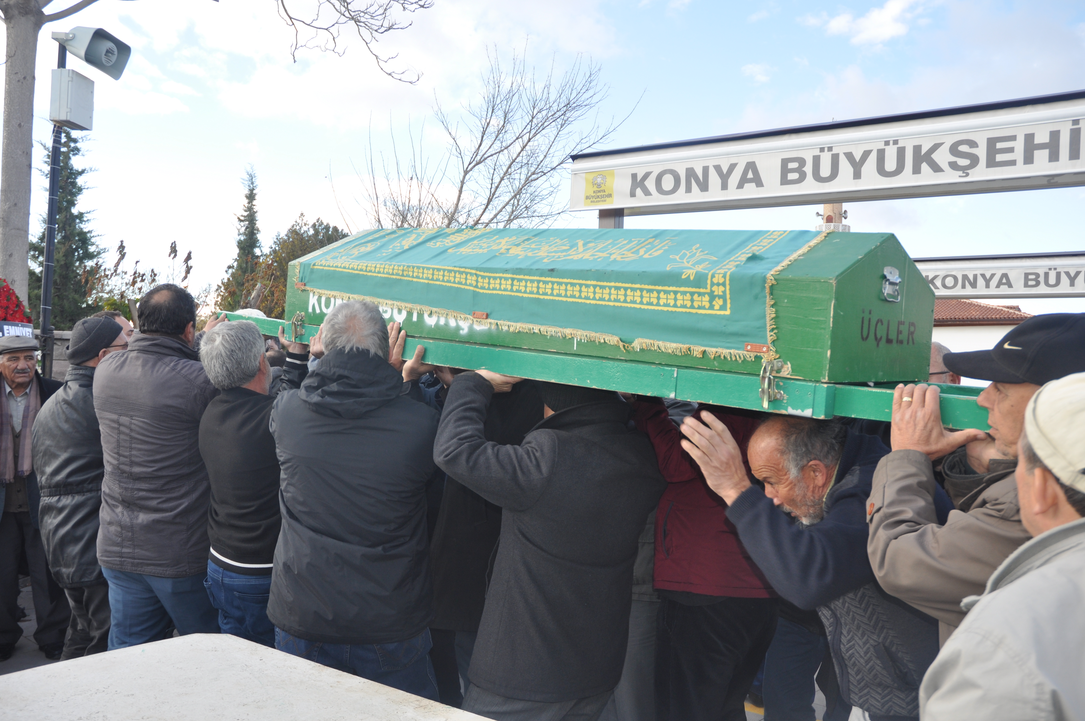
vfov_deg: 39.9
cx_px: 542
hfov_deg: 57.3
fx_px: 993
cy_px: 360
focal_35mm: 33
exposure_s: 1/200
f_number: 5
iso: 200
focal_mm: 22
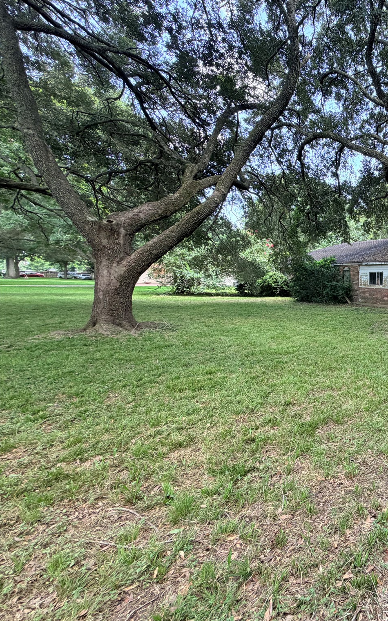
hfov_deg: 46.0
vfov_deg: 85.1
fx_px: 338
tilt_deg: -3.5
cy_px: 308
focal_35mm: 20
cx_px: 417
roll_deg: -1.9
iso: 100
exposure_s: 1/121
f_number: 2.2
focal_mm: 2.22
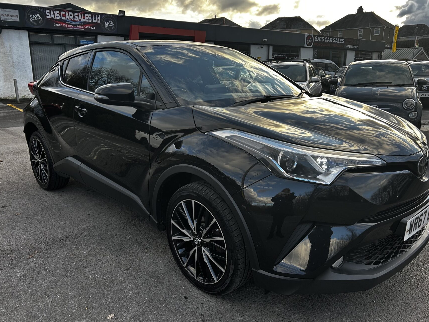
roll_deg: +0.0
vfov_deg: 48.2
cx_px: 229
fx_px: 359
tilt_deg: -12.8
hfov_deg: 61.6
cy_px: 155
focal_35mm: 29
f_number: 1.5
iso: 50
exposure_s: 1/654
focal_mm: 5.7
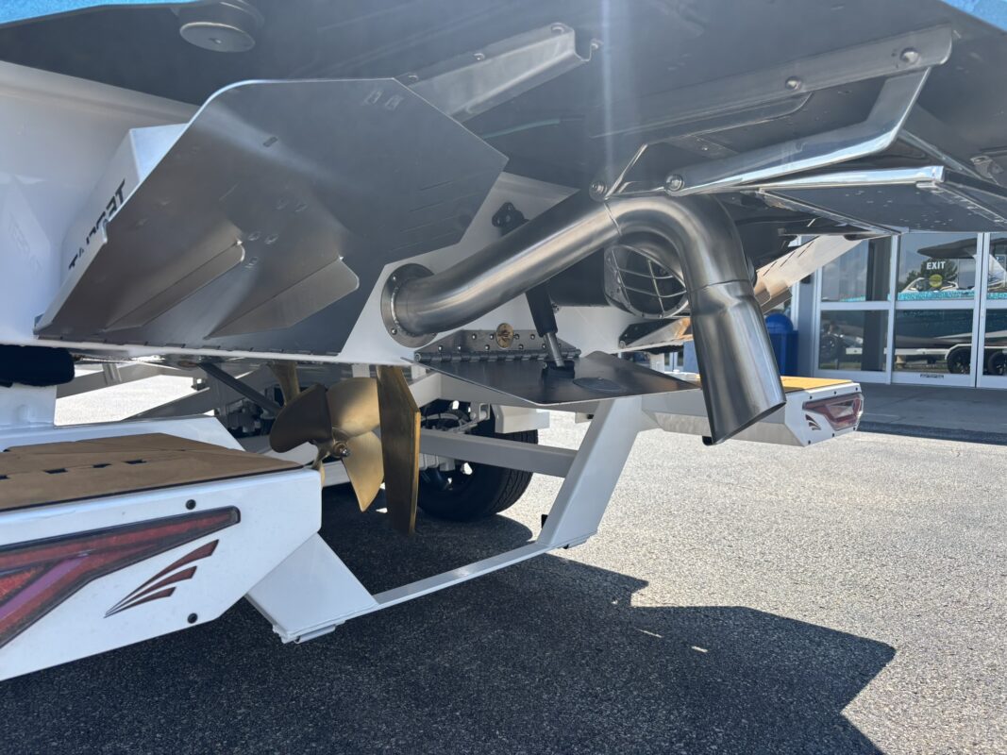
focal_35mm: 26
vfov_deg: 53.1
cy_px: 378
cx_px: 504
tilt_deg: -3.6
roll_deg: -1.8
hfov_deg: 67.3
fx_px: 756
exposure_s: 1/1126
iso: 50
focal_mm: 5.96
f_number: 1.6
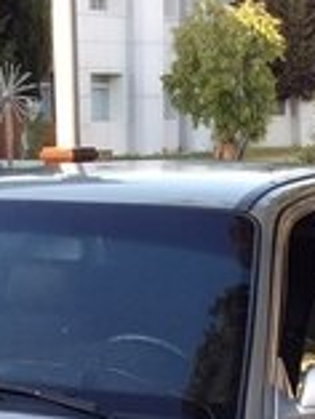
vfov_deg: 18.9
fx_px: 1187
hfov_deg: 15.1
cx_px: 101
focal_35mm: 98
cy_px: 507
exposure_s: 1/136
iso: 40
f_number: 2.2
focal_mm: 3.3
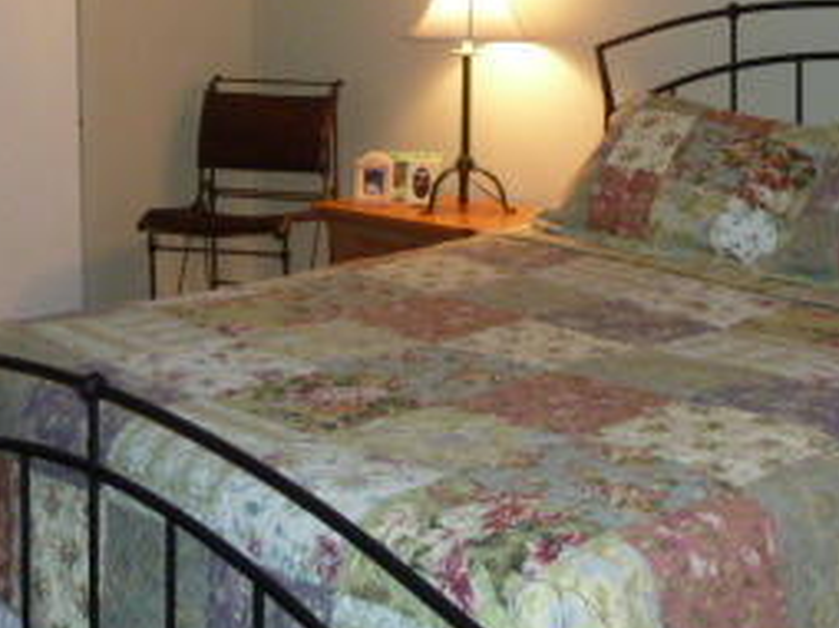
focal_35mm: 63
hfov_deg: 30.7
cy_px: 63
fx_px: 1526
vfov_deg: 22.7
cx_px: 390
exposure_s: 1/60
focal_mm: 4.1
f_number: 3.3
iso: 400
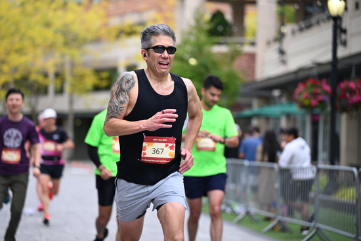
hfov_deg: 17.8
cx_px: 180
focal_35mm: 115
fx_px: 1153
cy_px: 120
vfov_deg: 11.9
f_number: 2.8
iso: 640
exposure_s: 1/2000
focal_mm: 115
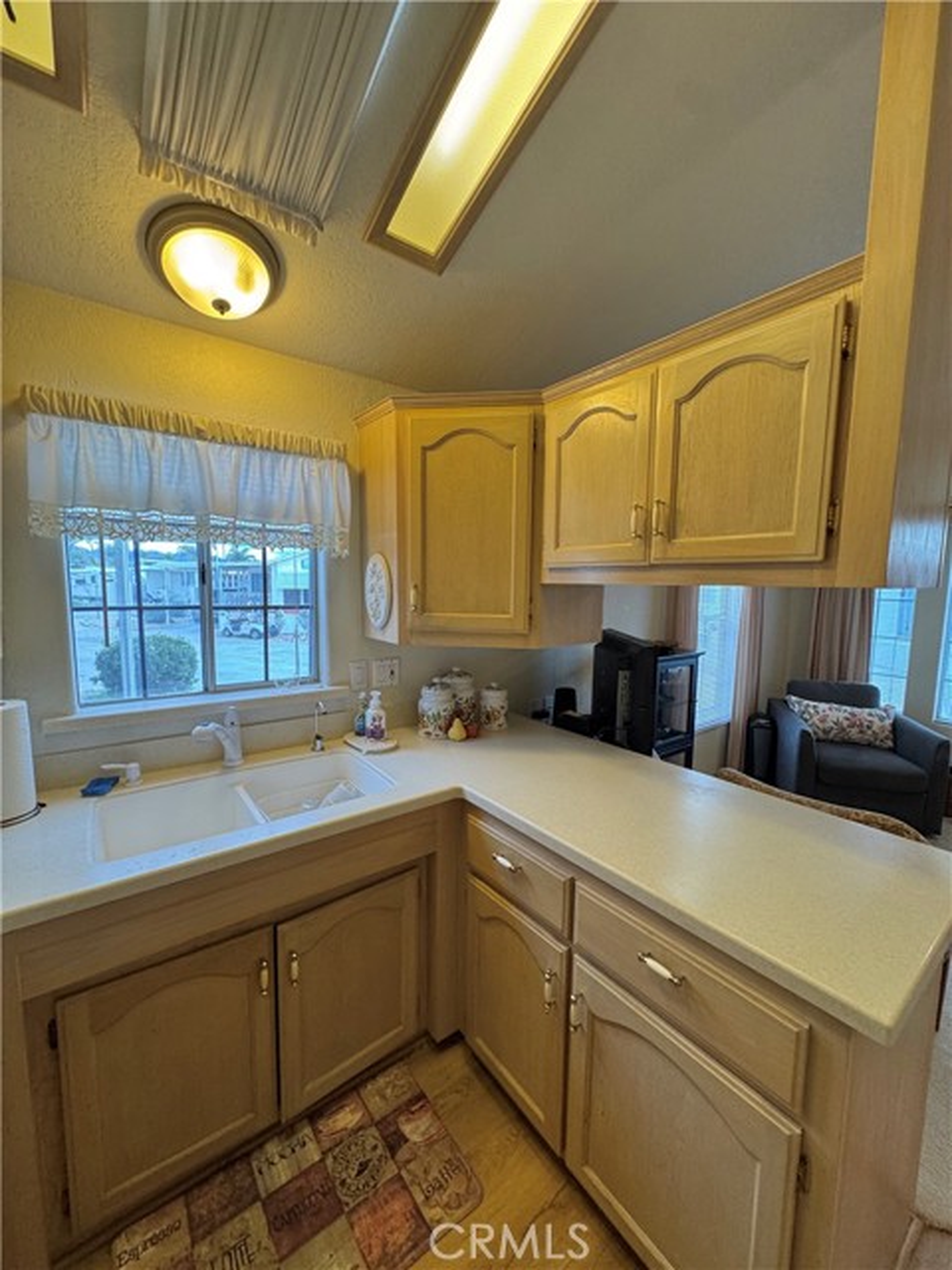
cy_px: 635
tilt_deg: -6.3
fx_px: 513
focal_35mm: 14
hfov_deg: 85.7
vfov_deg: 102.1
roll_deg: -0.5
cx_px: 476
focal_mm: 2.22
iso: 200
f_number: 2.2
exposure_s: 1/60
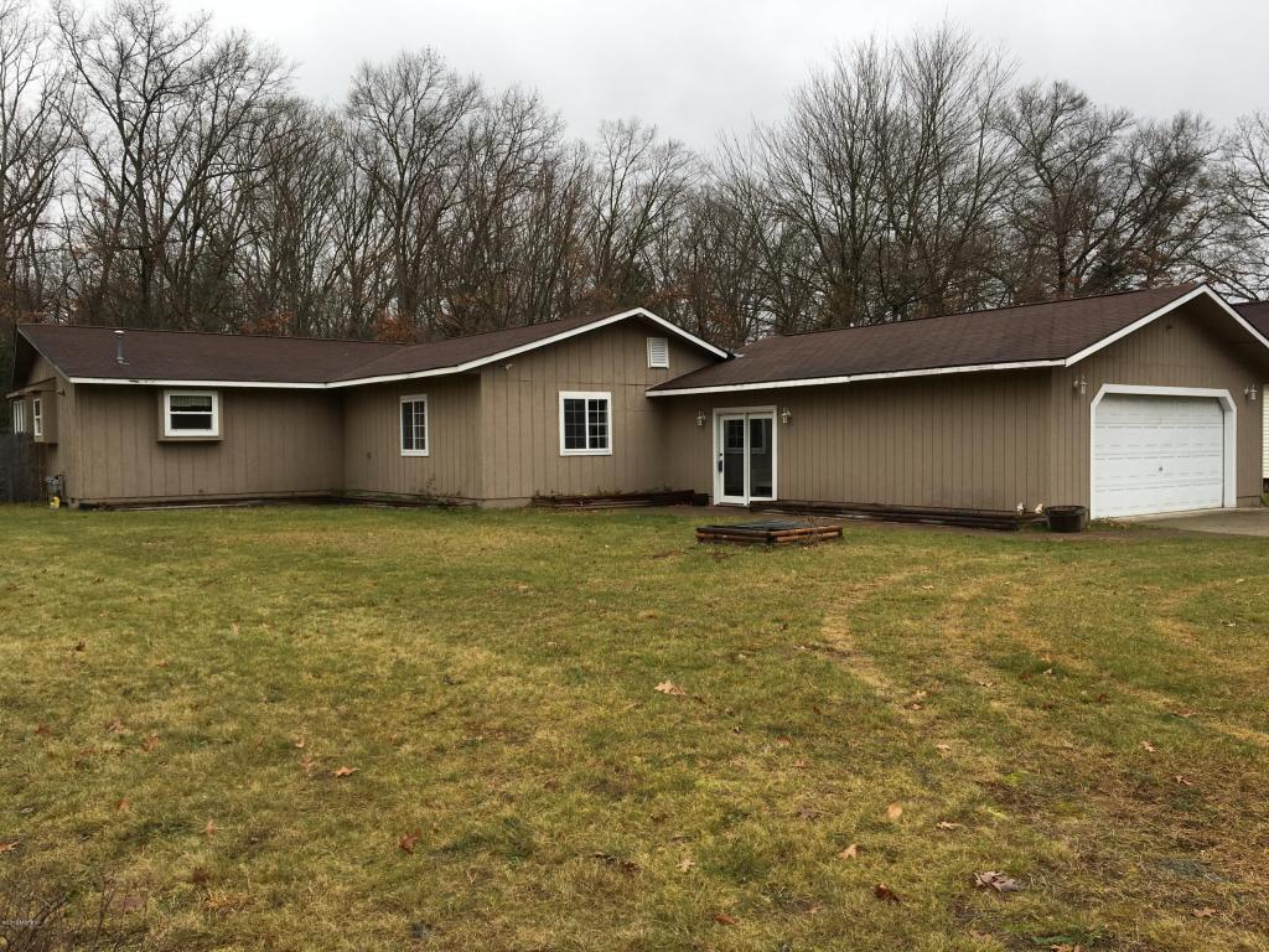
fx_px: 1063
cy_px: 476
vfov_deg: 48.2
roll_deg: +0.3
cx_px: 634
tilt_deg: -1.8
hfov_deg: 61.7
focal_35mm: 29
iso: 25
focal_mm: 4.15
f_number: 2.2
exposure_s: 1/281
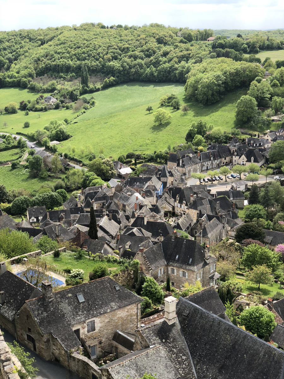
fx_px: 569
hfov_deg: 28.0
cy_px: 190
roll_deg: +2.2
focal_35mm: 52
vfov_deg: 36.8
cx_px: 142
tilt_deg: -16.2
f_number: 2.4
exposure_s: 1/436
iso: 16
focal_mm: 6
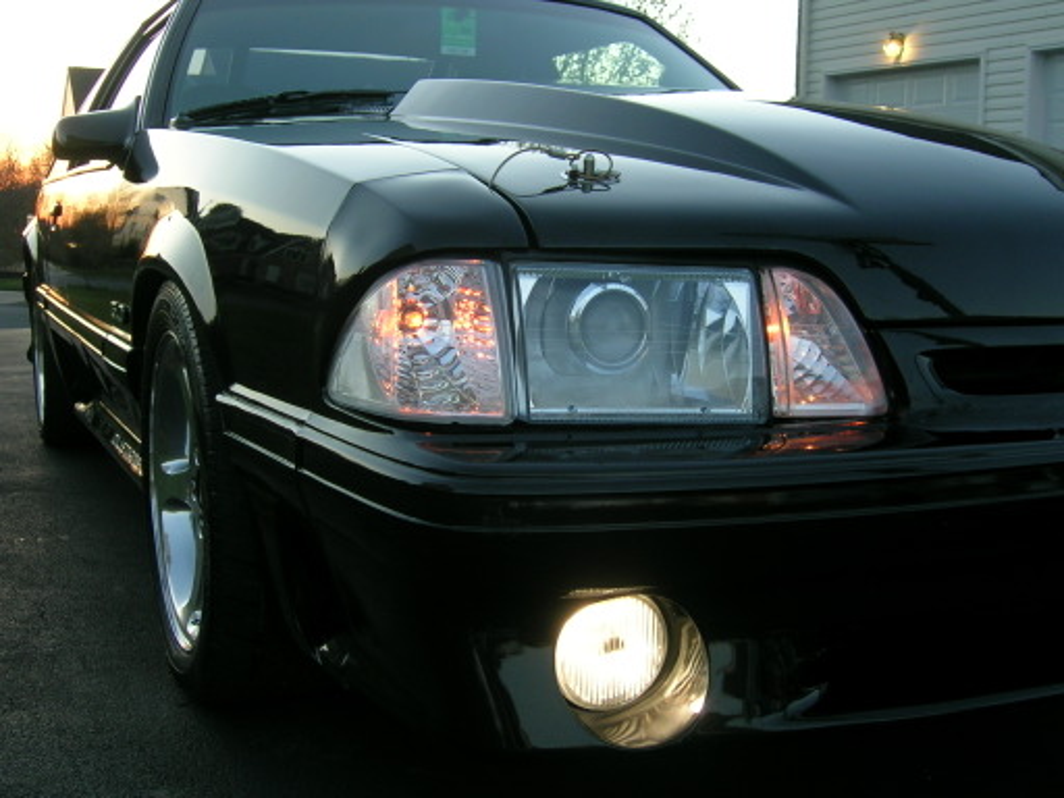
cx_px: 532
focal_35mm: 44
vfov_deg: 32.9
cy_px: 399
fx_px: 1352
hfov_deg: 42.9
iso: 50
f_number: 3
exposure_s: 1/27.2
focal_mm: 6.7
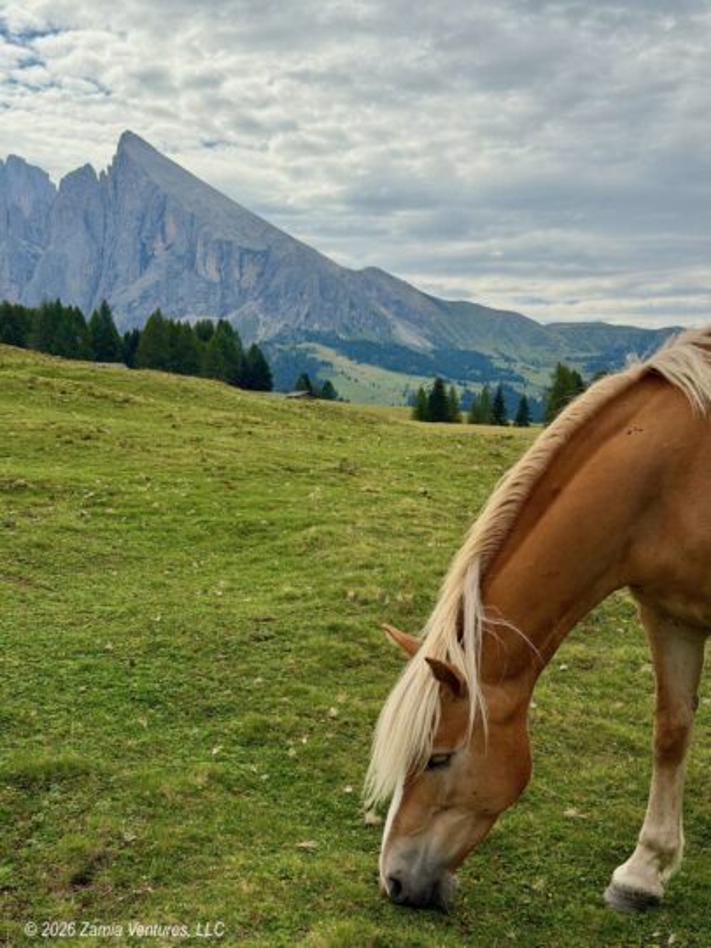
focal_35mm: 48
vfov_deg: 39.6
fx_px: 1314
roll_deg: -0.8
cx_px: 356
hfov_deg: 30.3
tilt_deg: -0.9
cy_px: 474
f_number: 1.78
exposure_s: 1/6536
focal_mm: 6.76
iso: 80
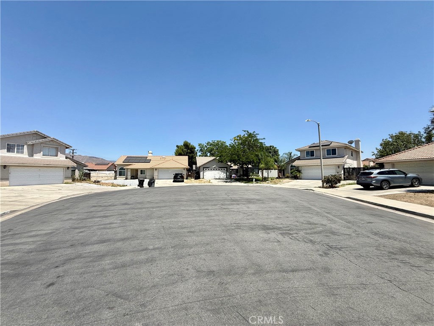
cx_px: 217
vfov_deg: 85.7
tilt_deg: +3.7
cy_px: 163
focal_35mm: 14
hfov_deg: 102.1
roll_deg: +1.0
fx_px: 176
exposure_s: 1/2506
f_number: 2.2
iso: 50
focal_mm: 2.22
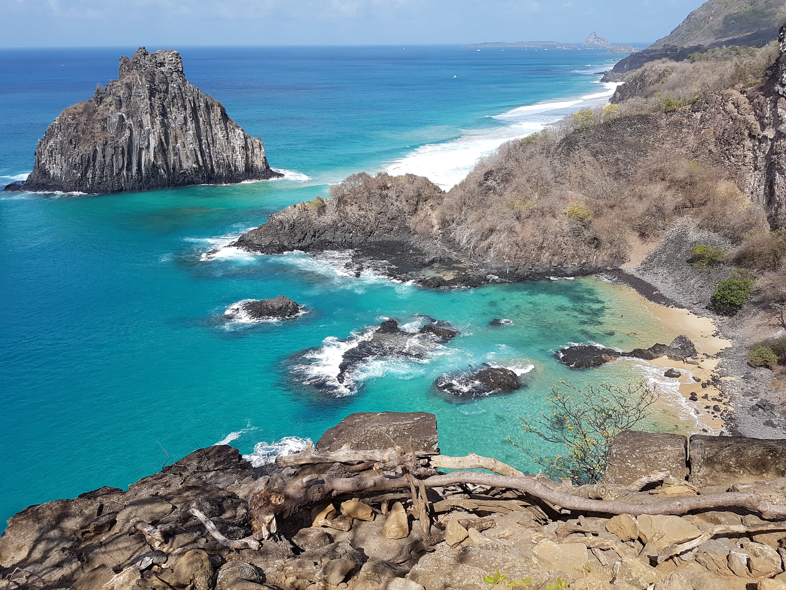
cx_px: 393
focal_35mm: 26
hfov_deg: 67.3
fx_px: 590
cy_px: 295
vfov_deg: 53.1
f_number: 1.7
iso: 40
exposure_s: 1/1700
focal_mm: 4.2
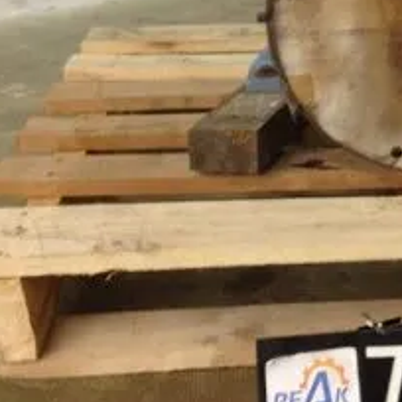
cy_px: 20
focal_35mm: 97
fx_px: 1274
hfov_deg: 17.6
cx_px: 374
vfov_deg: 17.6
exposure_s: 1/20
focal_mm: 4.28
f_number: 2.4
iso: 125
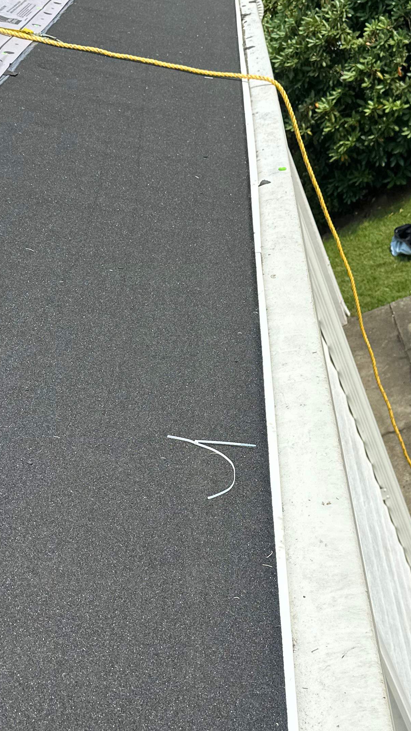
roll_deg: +24.8
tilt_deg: -29.1
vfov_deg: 42.0
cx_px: 238
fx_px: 950
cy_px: 427
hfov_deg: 24.4
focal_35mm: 49
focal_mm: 6.86
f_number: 1.78
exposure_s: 1/3597
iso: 80
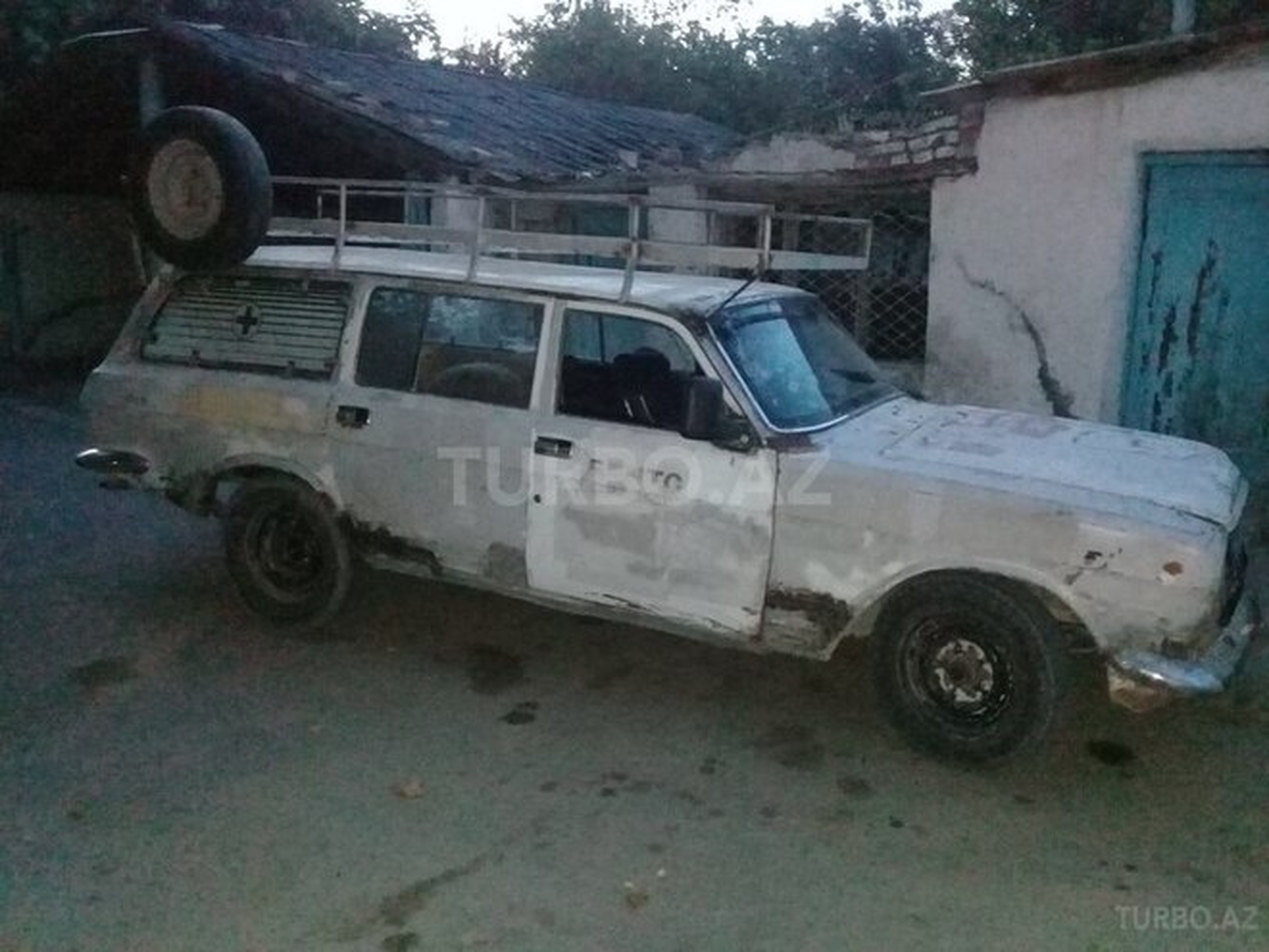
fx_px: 1136
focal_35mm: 31
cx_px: 634
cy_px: 476
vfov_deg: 45.4
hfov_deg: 58.4
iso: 1250
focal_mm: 3.3
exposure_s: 1/15
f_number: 2.2
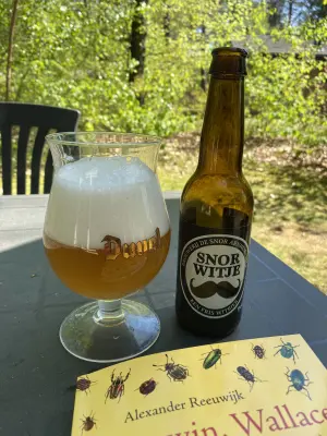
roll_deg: -1.2
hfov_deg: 53.1
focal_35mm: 26
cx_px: 164
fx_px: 327
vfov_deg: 67.3
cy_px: 218
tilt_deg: -19.6
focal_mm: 4.25
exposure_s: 1/719
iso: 32
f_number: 1.8
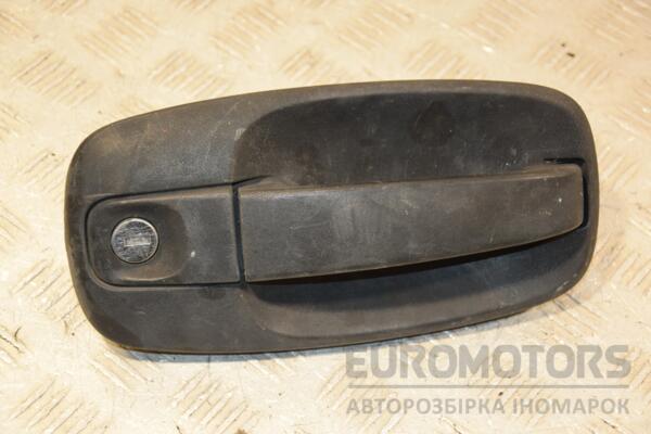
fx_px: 1682
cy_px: 217
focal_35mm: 93
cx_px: 326
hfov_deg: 21.9
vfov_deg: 14.7
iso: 800
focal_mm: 62
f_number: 5.3
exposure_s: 1/125
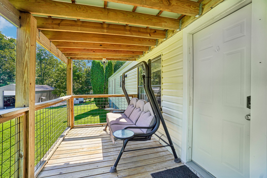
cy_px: 89
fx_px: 111
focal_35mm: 15
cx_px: 134
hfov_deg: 100.4
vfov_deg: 77.3
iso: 100
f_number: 8
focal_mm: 10
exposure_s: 1/50
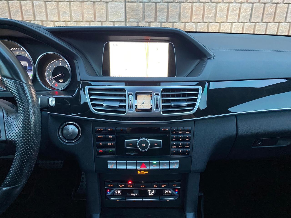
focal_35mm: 26
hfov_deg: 67.3
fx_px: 219
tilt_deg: -20.5
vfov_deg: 53.1
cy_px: 109
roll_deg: -0.6
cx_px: 146
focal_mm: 4.25
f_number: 1.8
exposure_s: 1/30
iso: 500
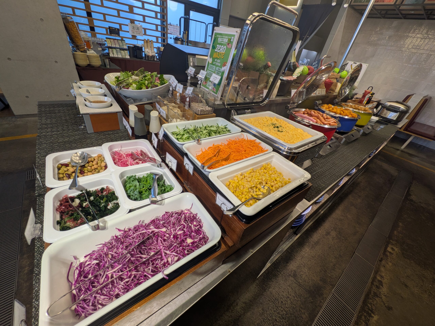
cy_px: 163
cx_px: 218
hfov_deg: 102.0
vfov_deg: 85.7
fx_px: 176
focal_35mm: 14
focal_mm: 1.83
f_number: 2.2
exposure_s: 1/50
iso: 49
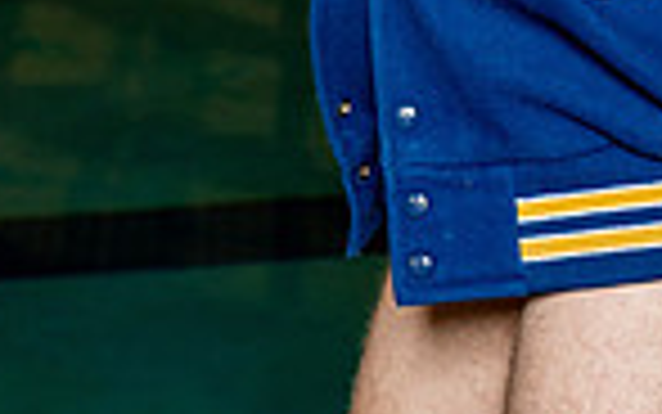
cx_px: 608
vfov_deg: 7.7
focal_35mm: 159
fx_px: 2870
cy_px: -558
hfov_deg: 13.0
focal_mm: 51
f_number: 6.3
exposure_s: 1/250
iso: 1600
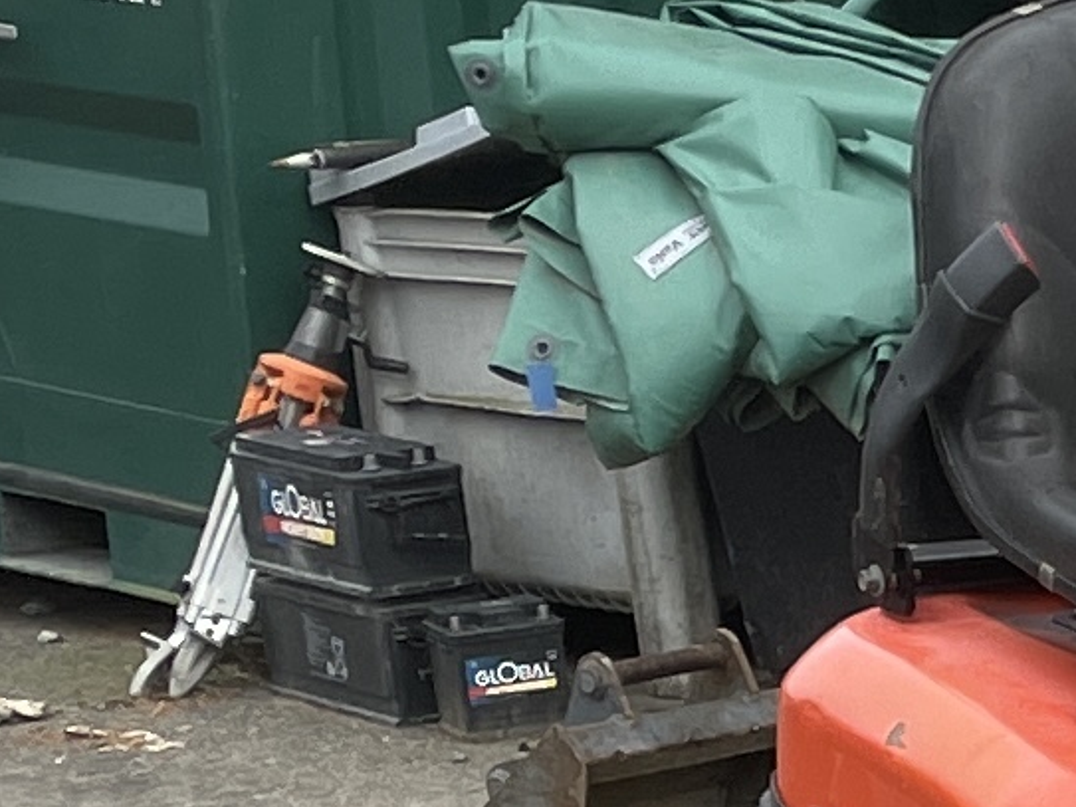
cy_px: 1346
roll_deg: -1.8
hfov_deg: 9.4
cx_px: 2328
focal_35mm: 193
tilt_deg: -16.8
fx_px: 5998
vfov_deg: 7.5
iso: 32
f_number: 1.6
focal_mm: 4.2
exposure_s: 1/435
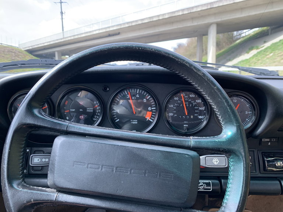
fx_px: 213
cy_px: 106
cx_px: 142
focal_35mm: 26
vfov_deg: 53.1
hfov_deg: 67.3
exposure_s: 1/136
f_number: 1.8
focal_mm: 4.25
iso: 25
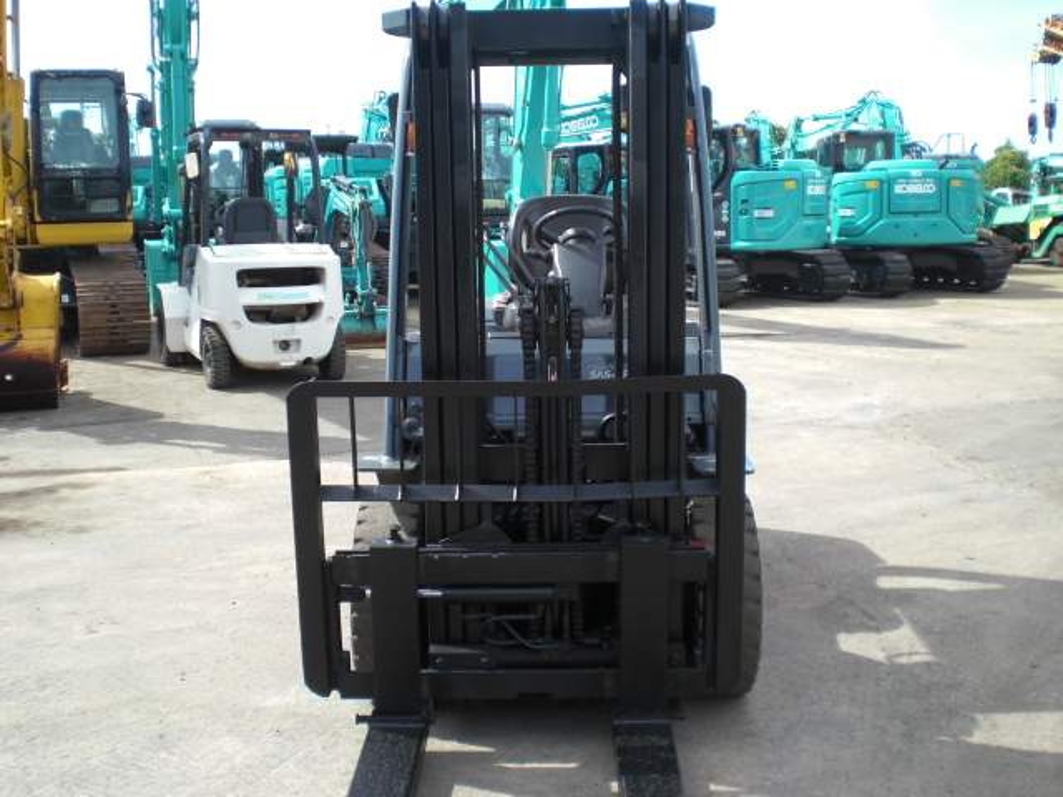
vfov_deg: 37.7
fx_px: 1167
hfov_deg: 49.0
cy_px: 398
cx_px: 532
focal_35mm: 38
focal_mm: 6.3
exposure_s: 1/320
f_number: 3.1
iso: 64
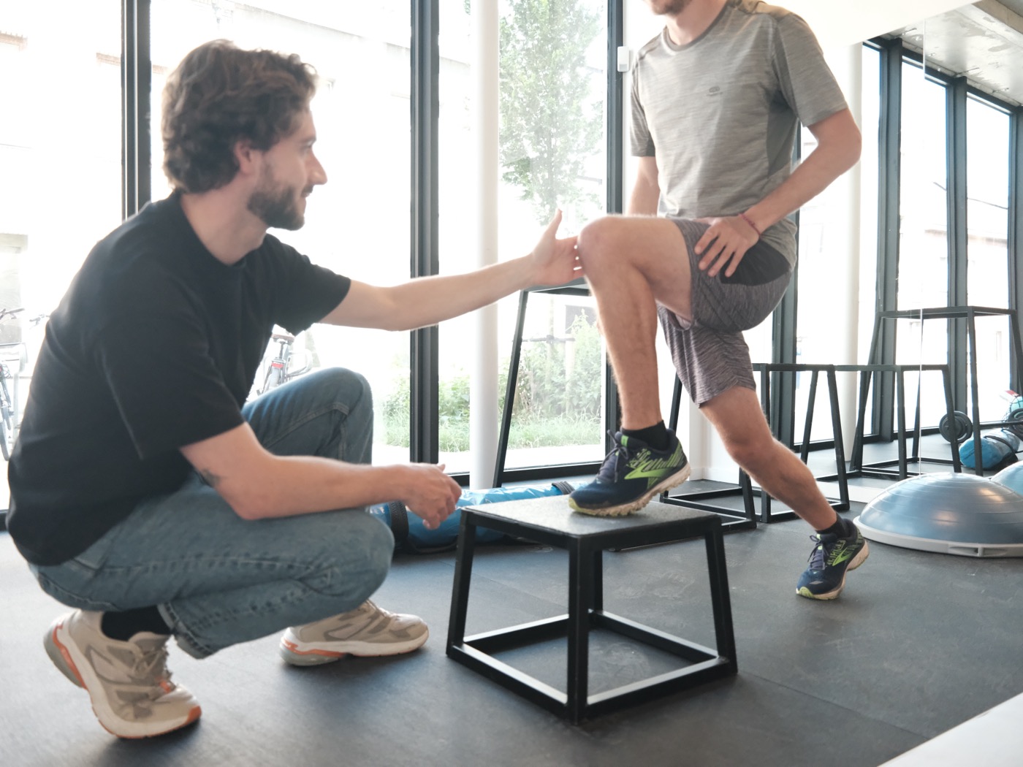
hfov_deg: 63.4
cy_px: 384
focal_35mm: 28
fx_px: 827
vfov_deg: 49.7
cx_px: 512
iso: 6400
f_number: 4.5
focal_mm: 35
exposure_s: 1/250
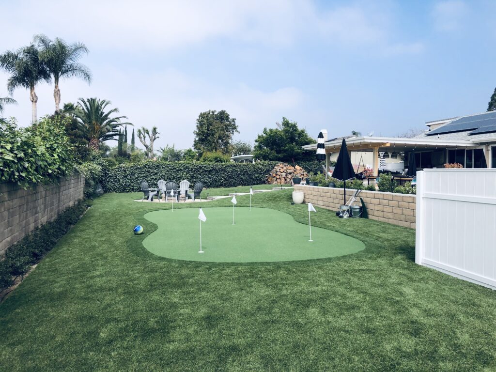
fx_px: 401
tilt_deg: -0.2
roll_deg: -1.4
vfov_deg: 49.7
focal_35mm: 28
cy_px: 186
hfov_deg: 63.4
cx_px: 248
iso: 20
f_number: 1.8
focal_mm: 3.99
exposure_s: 1/1736
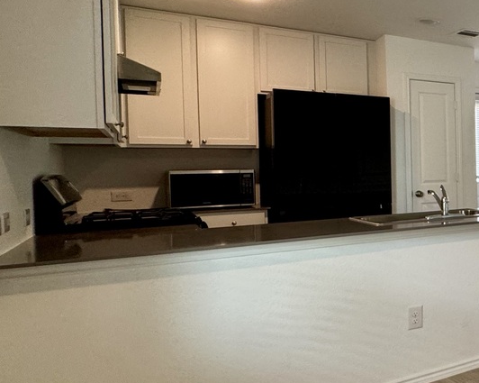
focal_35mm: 37
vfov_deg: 40.1
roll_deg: +0.6
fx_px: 524
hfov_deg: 34.8
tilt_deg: -1.7
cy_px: 176
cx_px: 619
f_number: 2.2
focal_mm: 2.22
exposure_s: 1/120
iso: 160
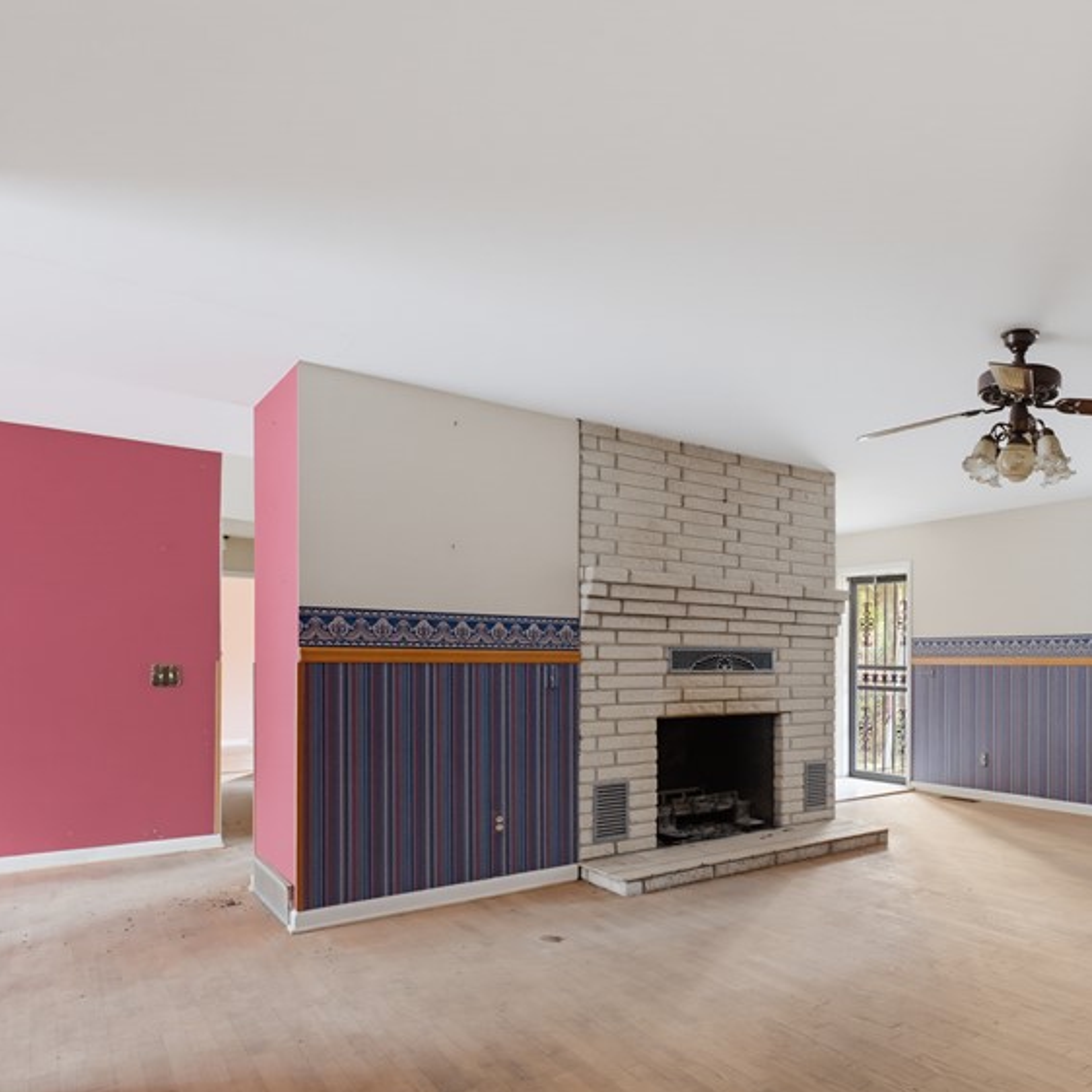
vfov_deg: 66.5
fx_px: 821
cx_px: 851
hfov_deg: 62.4
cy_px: 665
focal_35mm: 23
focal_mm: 14
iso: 500
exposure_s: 30
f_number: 9
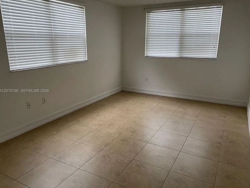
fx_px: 195
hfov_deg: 65.3
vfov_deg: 51.3
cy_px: 91
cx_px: 128
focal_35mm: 27
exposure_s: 1/60
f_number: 1.8
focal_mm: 4.25
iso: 160
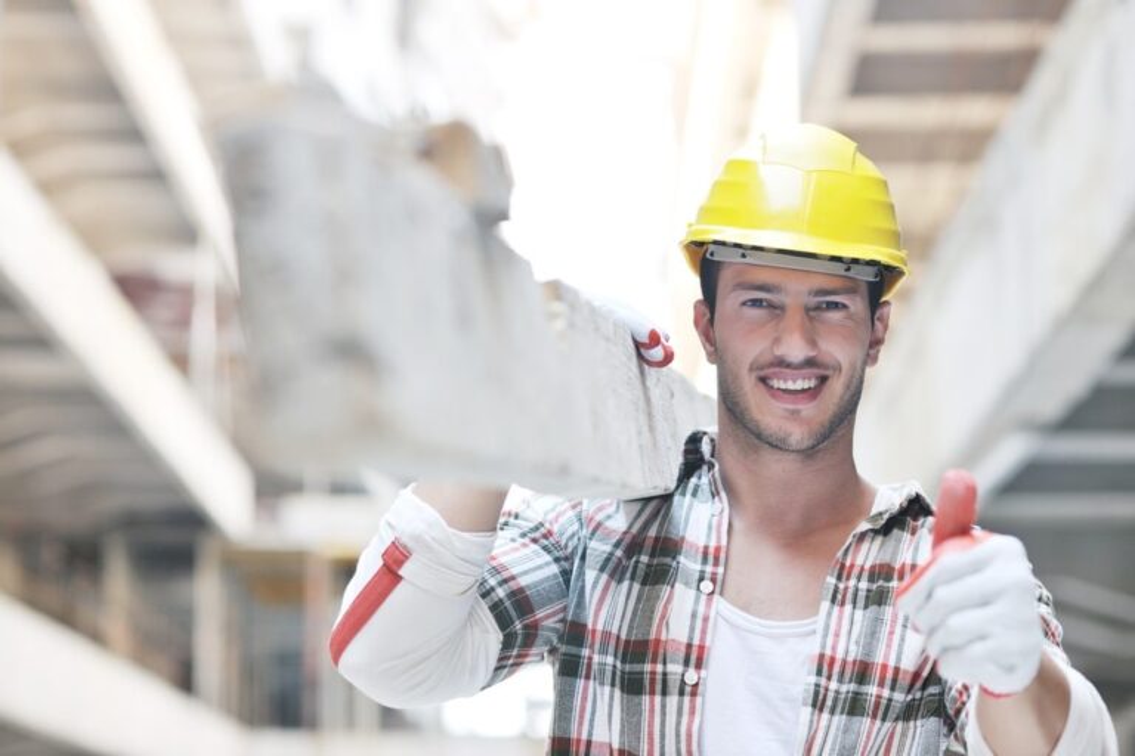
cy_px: 378
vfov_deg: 16.1
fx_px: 2680
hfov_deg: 23.9
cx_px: 568
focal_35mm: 85
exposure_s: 1/200
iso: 100
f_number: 3.2
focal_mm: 85
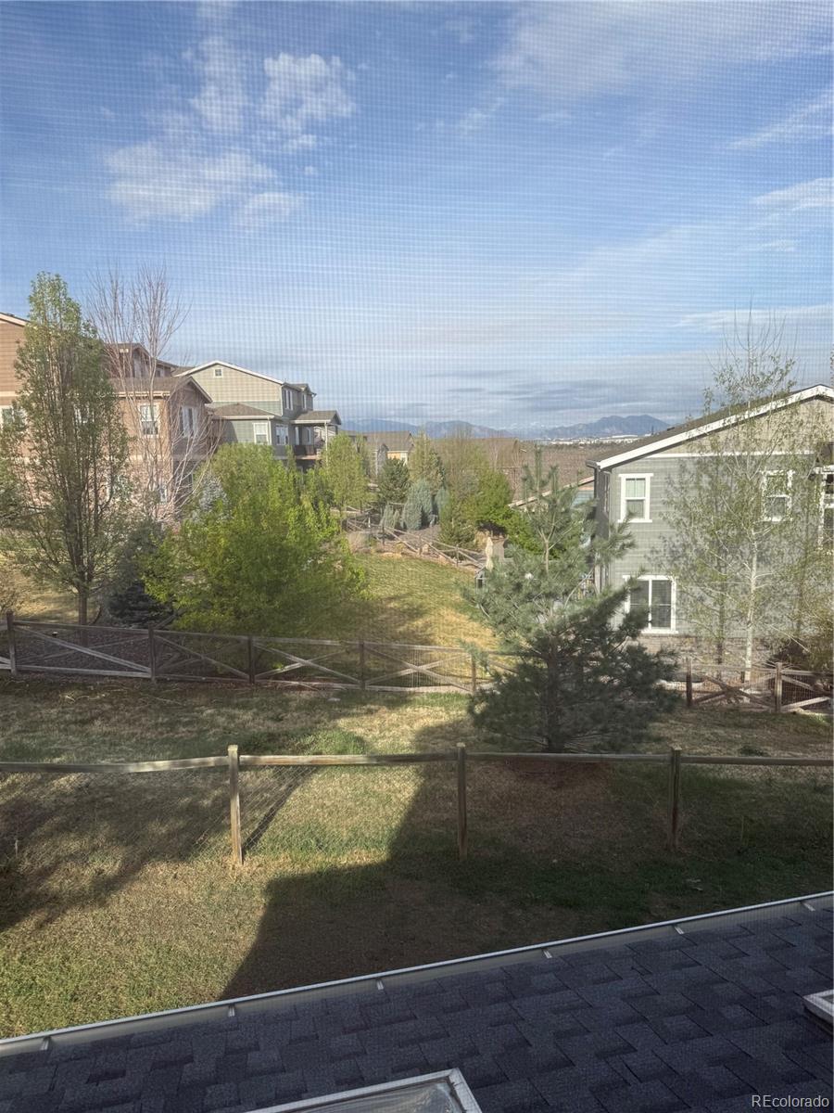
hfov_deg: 56.8
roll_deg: +1.0
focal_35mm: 24
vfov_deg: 71.6
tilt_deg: -7.1
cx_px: 417
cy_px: 556
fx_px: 771
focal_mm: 6.76
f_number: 1.78
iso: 80
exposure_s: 1/2370
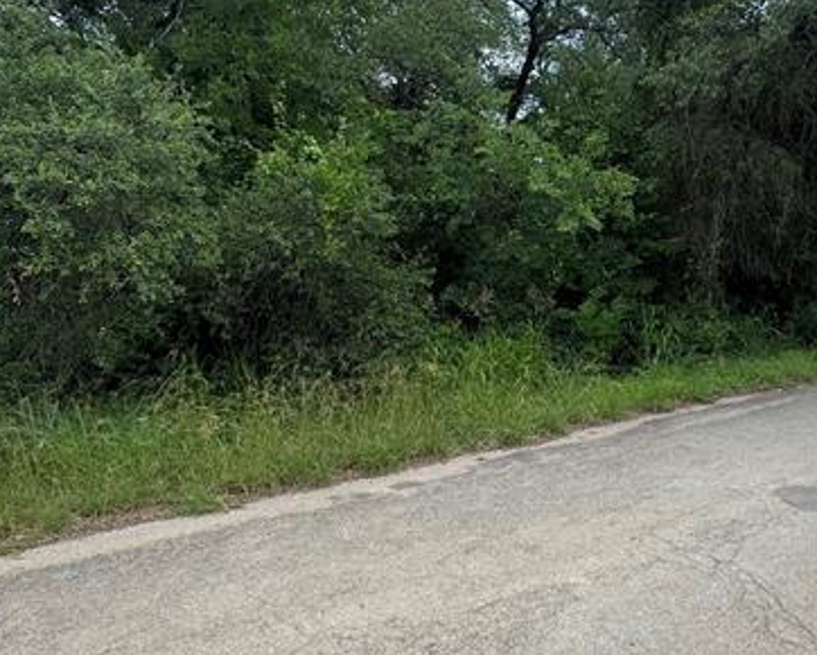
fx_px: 702
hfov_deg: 59.6
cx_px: 512
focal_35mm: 29
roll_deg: -2.4
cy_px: 303
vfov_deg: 50.0
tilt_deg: -8.4
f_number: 2.2
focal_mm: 2.22
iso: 50
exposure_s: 1/596
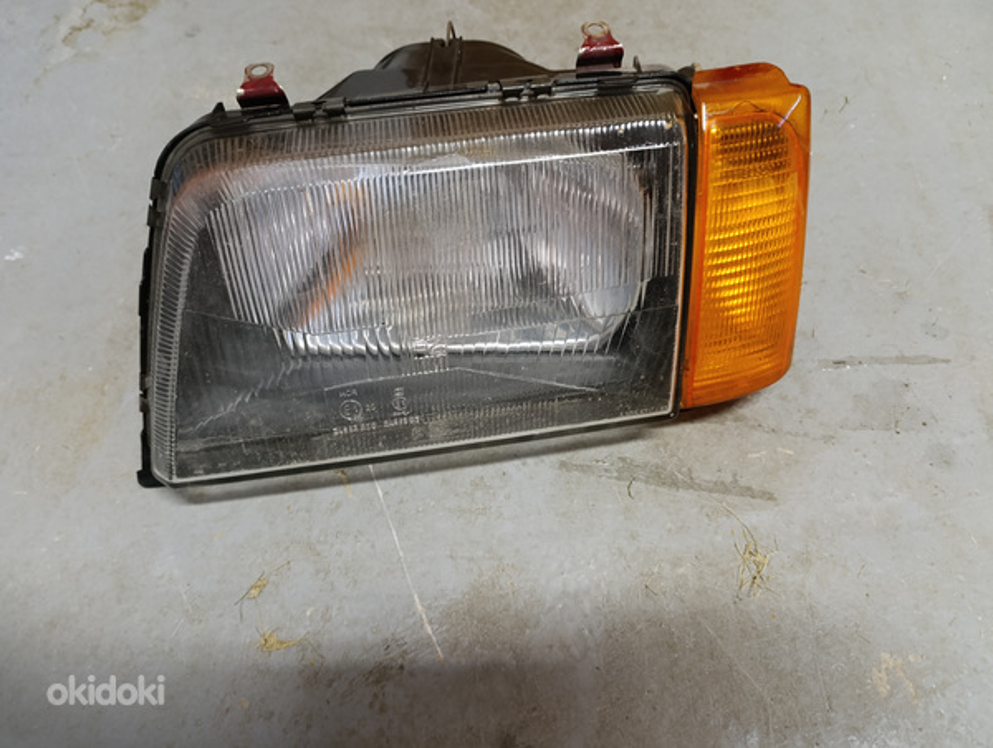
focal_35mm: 23
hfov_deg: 73.8
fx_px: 661
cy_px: 374
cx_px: 496
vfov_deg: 59.0
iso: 2000
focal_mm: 6.14
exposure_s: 1/25
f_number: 1.6
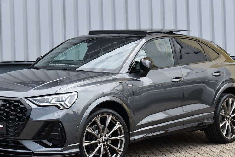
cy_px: 77
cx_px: 103
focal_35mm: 107
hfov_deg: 19.1
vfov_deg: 12.8
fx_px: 699
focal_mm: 52
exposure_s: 1/250
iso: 200
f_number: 8
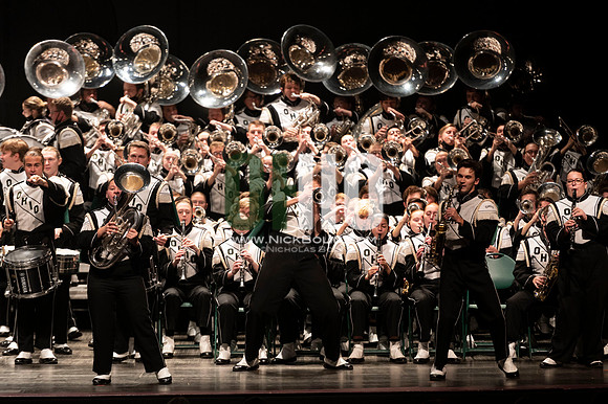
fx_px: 3376
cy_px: 202
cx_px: 304
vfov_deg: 6.9
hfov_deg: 10.3
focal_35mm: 200
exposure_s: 1/500
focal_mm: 200
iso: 2500
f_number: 2.8
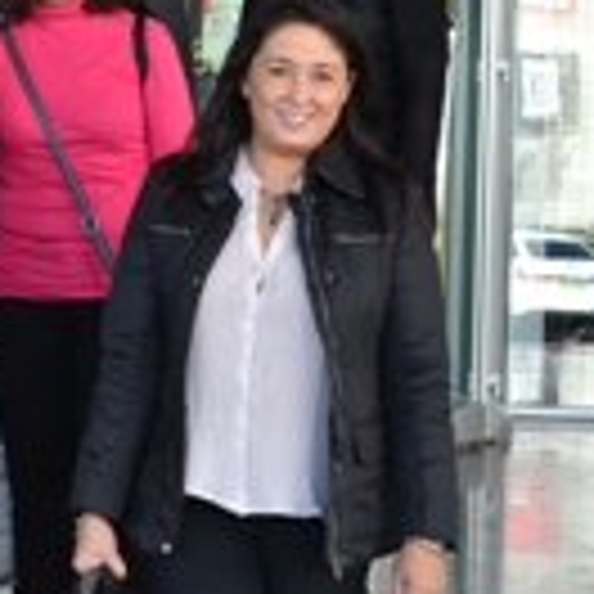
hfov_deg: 12.0
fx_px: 2679
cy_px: 178
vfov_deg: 12.6
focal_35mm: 138
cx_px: -320
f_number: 5.6
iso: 320
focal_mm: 32
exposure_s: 1/125
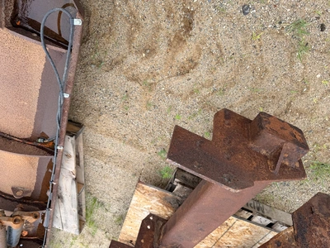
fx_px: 229
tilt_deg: -46.9
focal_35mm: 24
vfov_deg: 56.8
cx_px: 165
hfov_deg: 71.6
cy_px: 124
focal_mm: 6.76
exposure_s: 1/555
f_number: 1.78
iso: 80
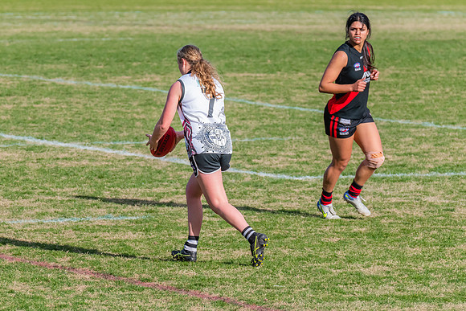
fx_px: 6291
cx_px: 221
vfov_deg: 2.8
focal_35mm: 486
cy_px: 202
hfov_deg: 4.2
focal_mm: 310
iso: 800
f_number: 9
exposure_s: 1/1250
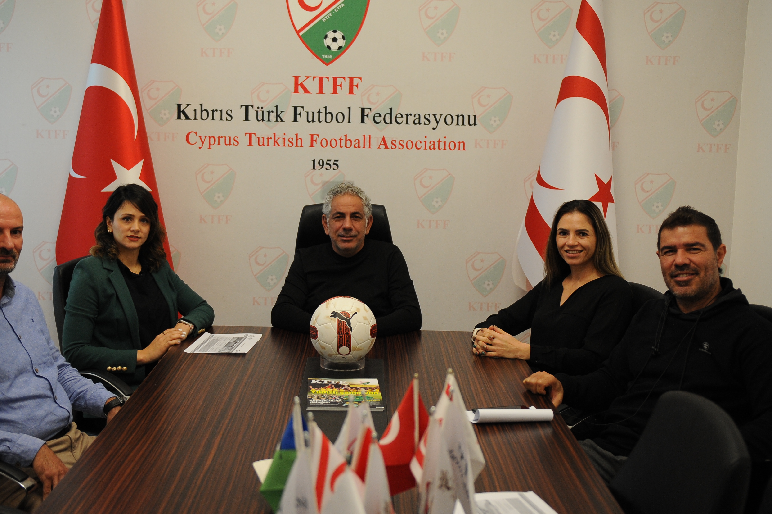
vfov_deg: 28.6
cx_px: 331
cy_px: 227
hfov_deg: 41.8
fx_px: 1007
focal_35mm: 47
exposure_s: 1/320
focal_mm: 36
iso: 1250
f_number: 2.8
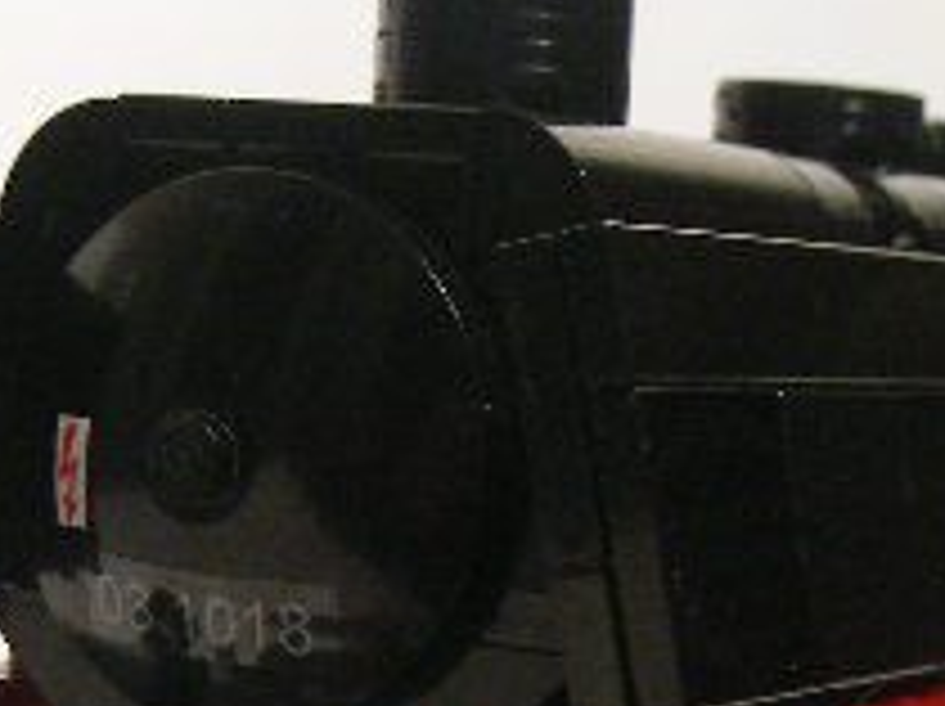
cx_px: 562
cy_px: 913
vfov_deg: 12.4
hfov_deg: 17.0
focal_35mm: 116
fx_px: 3163
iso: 200
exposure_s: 1/24.8
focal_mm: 6.3
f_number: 3.5
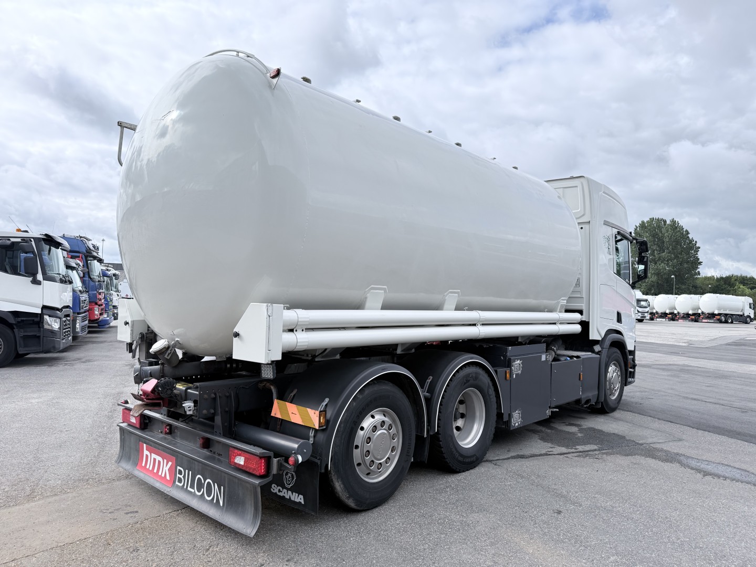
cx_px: 378
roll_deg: -1.4
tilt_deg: +2.8
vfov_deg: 56.8
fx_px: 524
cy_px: 284
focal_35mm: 24
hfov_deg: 71.6
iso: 100
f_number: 1.78
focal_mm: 6.76
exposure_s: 1/2299
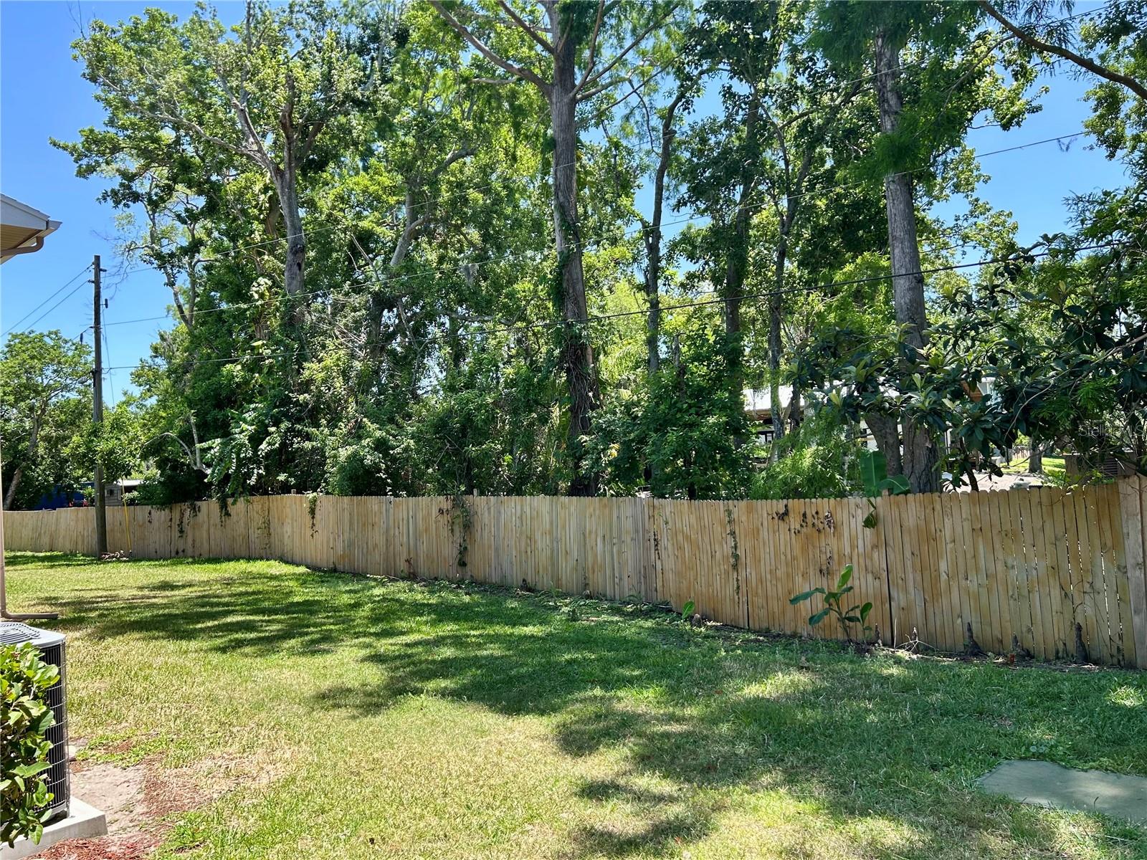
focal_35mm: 26
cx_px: 574
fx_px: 862
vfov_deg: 53.1
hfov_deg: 67.3
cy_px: 430
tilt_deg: +2.3
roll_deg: +3.6
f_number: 1.5
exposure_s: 1/909
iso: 50
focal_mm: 5.7
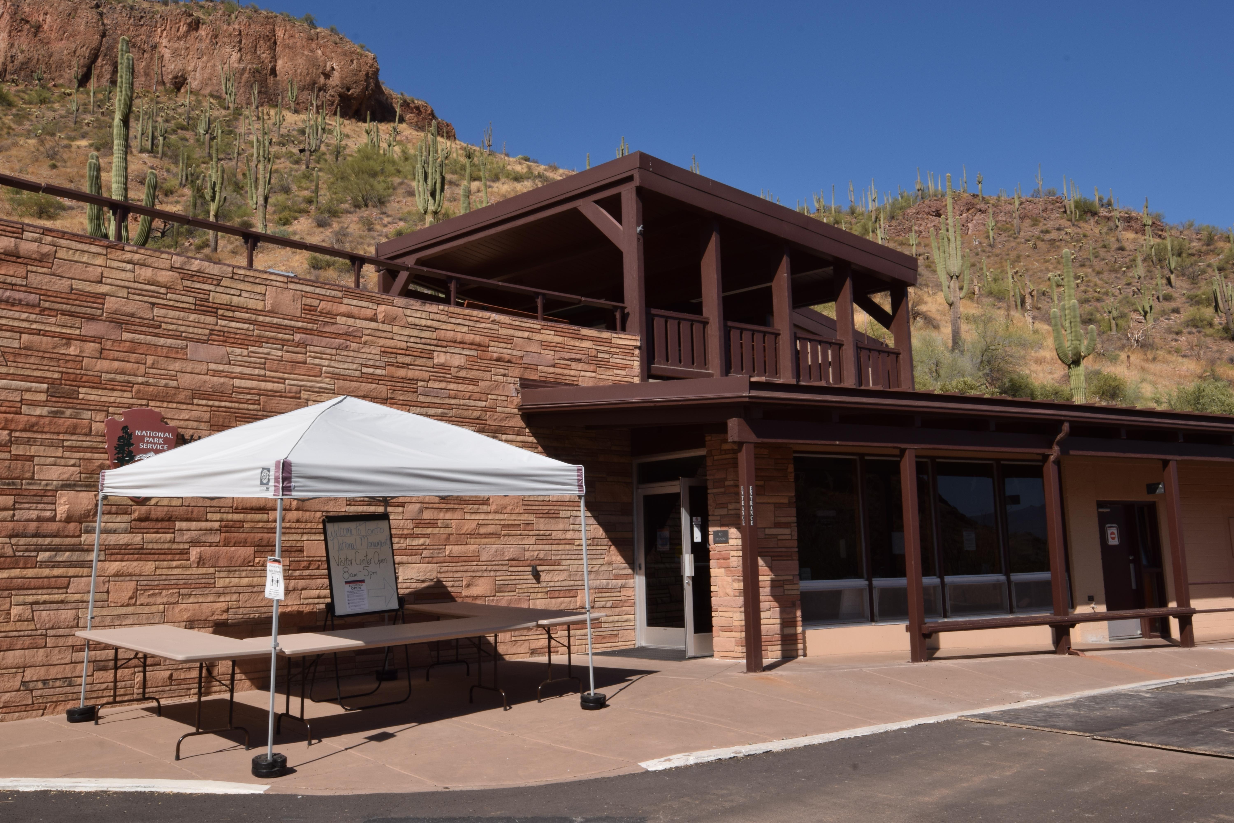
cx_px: 617
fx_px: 1028
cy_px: 412
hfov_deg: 61.9
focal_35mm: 30
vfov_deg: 43.6
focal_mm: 20
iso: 100
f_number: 22
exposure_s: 1/60
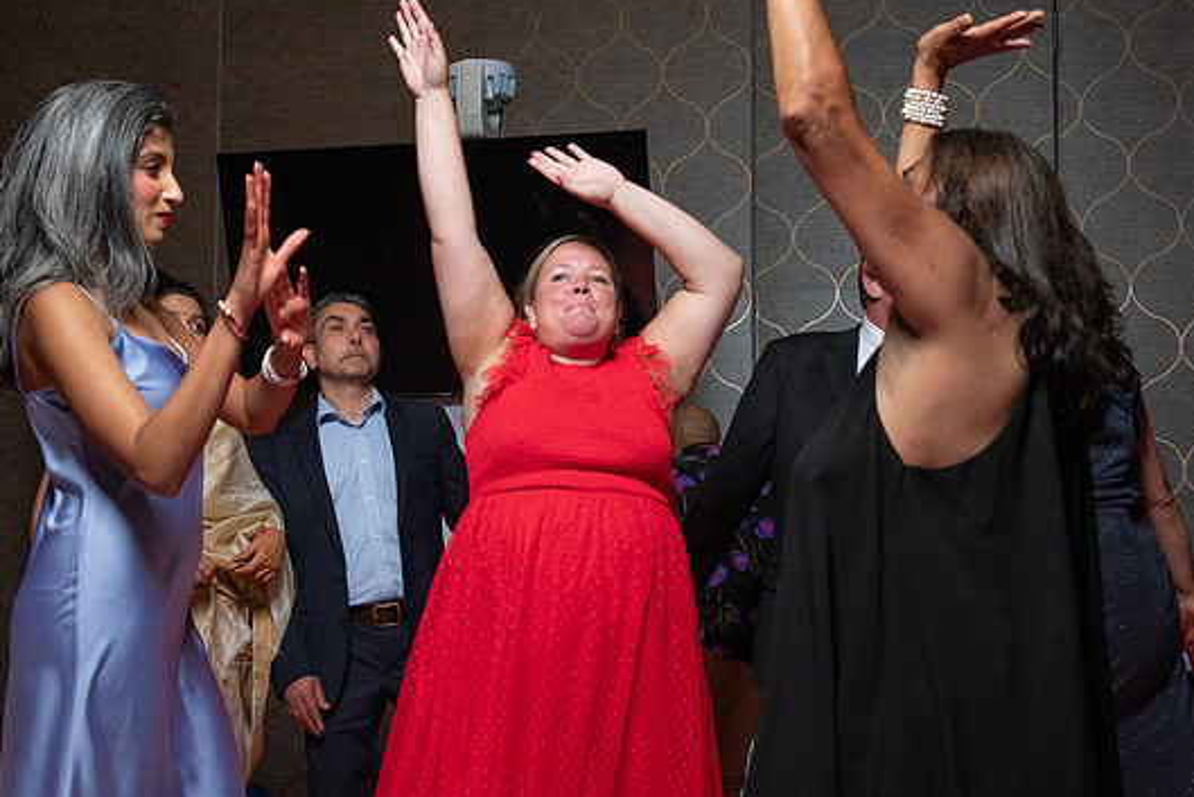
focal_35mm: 52
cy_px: 456
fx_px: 1725
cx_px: 581
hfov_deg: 38.2
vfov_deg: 26.0
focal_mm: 37
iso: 2000
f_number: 5.6
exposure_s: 1/200
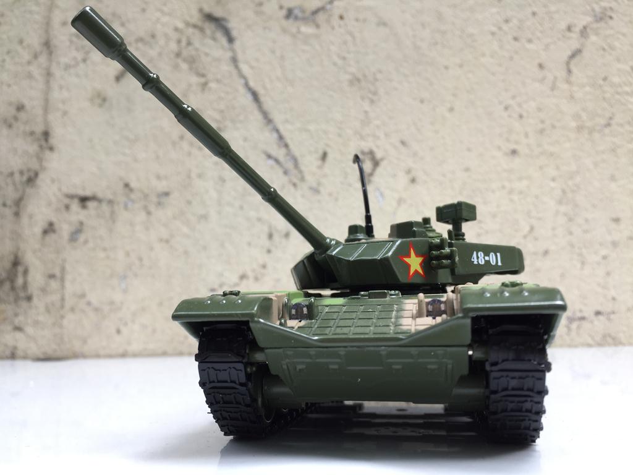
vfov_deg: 48.2
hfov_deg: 61.7
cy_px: 238
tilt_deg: +6.6
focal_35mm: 29
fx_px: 530
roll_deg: -0.6
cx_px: 316
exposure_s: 1/100
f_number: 2.2
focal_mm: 4.15
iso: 32
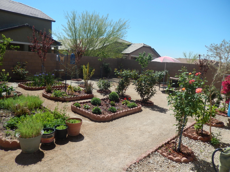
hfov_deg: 69.4
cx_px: 115
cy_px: 86
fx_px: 166
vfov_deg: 54.9
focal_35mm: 25
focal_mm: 4.5
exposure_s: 1/1500
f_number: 3.4
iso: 125
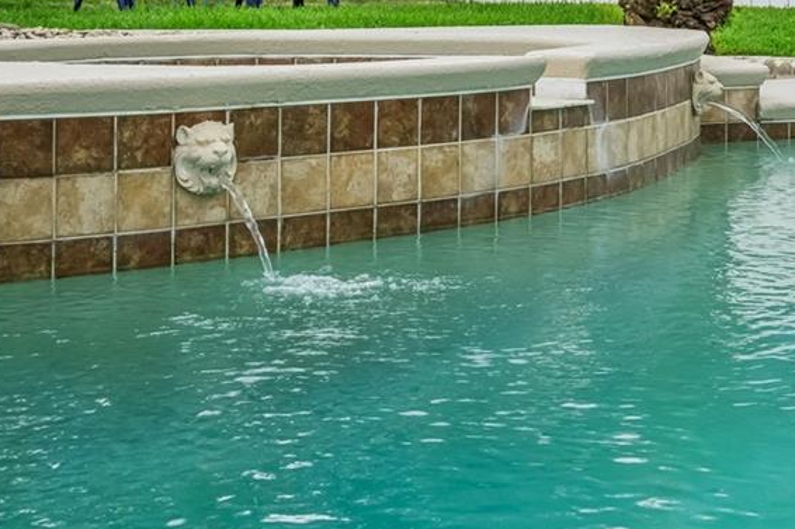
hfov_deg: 24.3
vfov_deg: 16.3
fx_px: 1810
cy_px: 18
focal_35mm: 82
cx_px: 656
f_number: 9
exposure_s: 1/125
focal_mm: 29
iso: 400
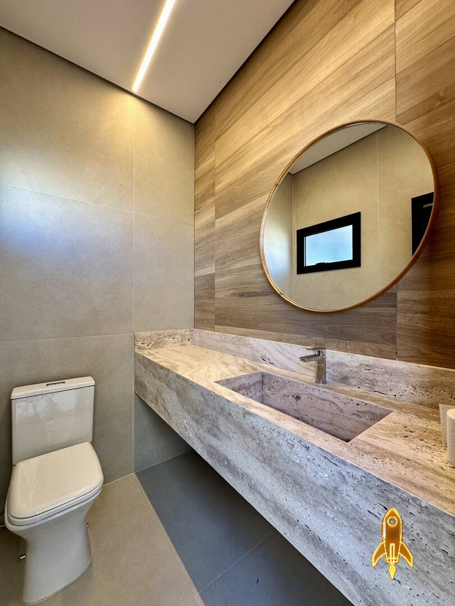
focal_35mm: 14
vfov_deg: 102.1
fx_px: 245
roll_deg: -1.1
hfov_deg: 85.7
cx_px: 228
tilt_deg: +2.6
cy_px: 303
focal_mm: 2.22
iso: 100
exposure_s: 1/120
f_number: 2.2
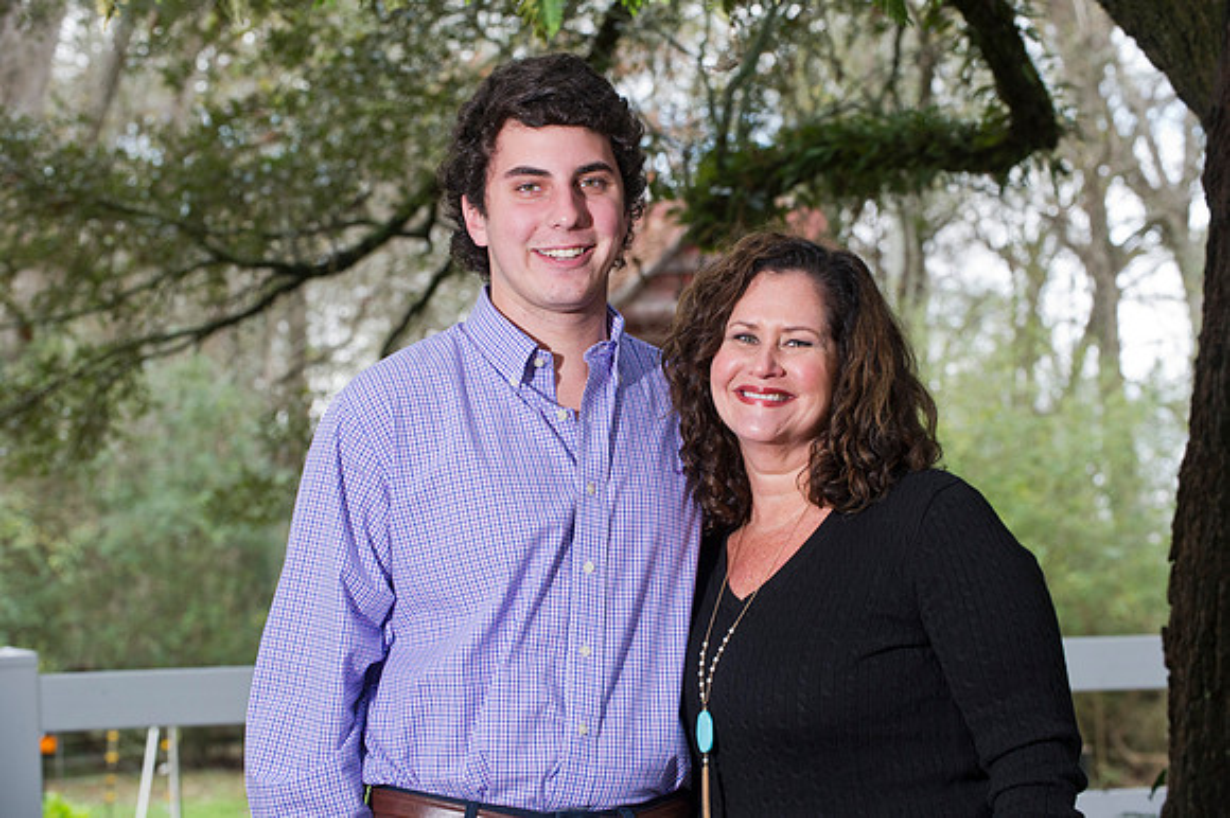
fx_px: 3585
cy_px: 409
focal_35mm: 105
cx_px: 615
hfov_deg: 19.5
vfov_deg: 13.0
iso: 1250
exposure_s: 1/100
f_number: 6.3
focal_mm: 105
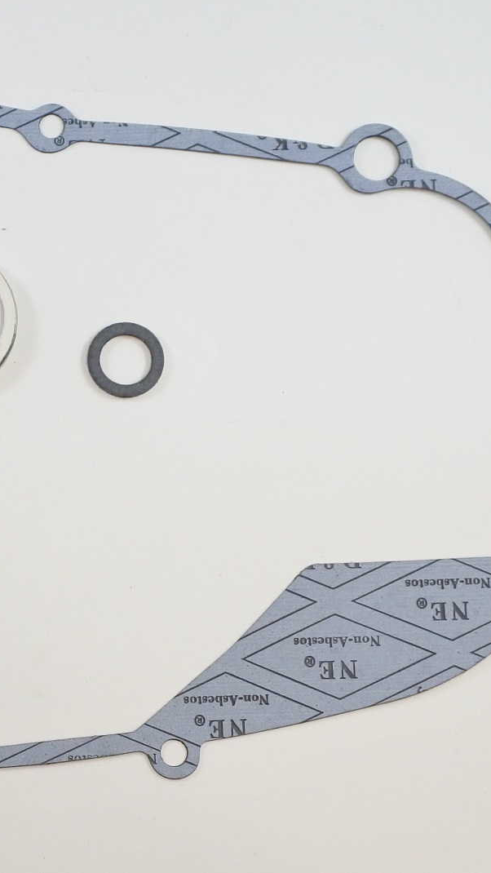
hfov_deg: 20.6
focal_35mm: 56
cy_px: 429
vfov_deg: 37.2
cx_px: -20
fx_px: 1296
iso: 400
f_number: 4
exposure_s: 1/160
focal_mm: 13.1
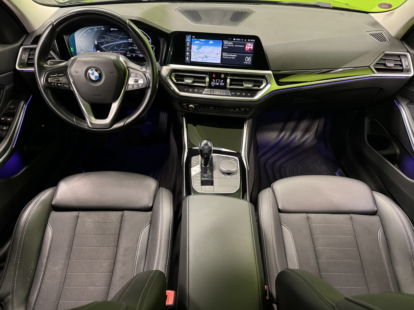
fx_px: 287
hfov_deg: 71.6
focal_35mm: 24
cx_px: 207
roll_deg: -0.8
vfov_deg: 56.8
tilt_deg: -38.7
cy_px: 155
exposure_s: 1/44
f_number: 1.78
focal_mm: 6.76
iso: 800
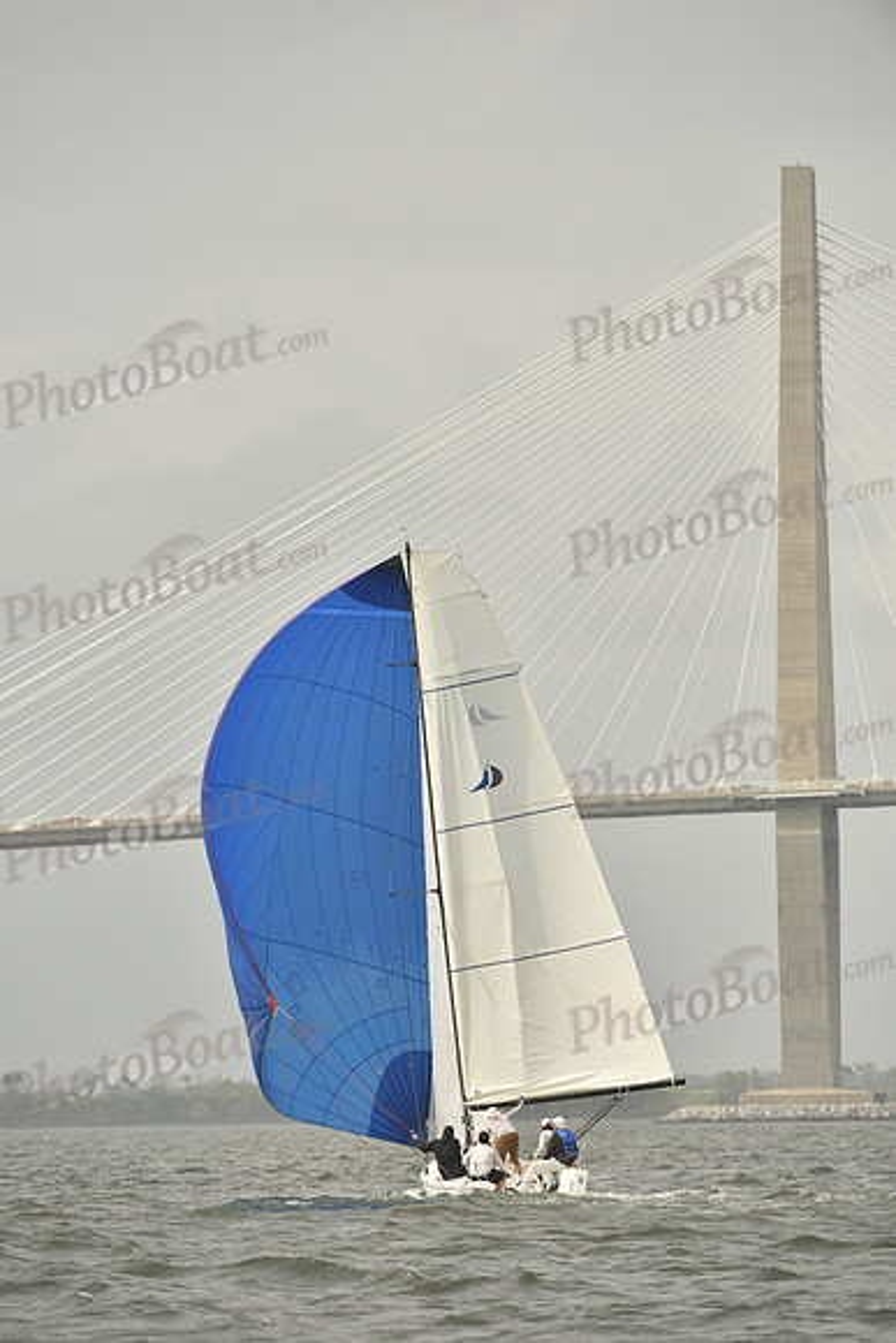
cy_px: 672
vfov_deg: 6.1
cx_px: 448
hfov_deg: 4.0
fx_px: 12685
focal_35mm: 340
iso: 320
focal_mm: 340
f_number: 7.1
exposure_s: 1/1250
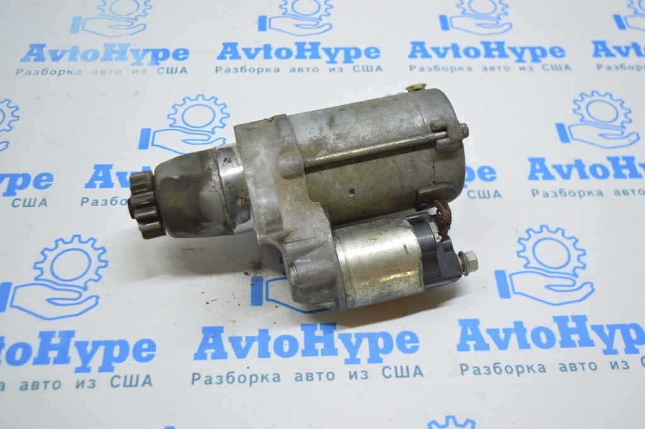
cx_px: 322
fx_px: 671
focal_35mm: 38
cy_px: 214
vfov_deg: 35.4
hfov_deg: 51.3
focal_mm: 25
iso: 400
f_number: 4
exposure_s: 1/50
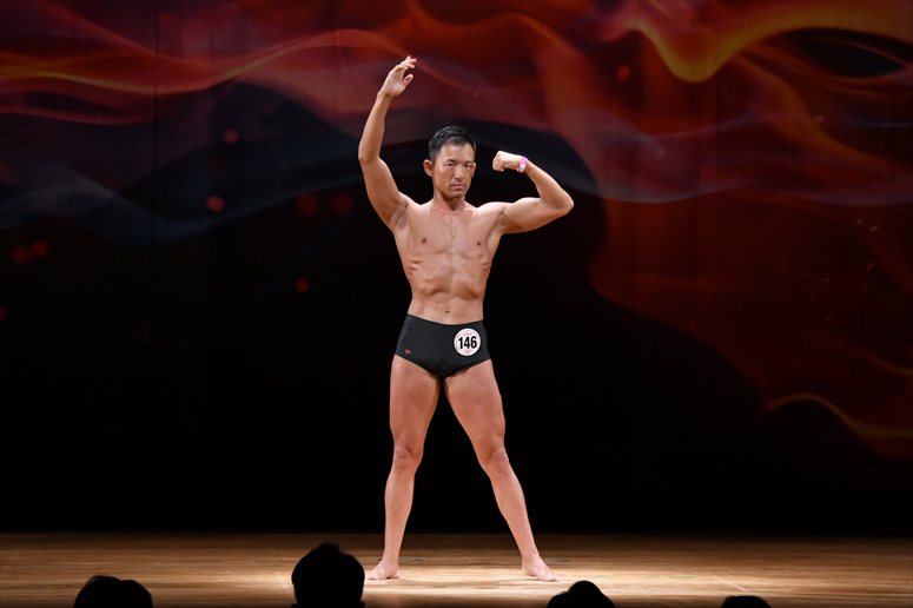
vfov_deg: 6.3
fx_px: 5501
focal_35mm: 217
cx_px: 456
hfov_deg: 9.5
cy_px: 304
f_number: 5.6
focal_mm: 145
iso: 3200
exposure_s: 1/400
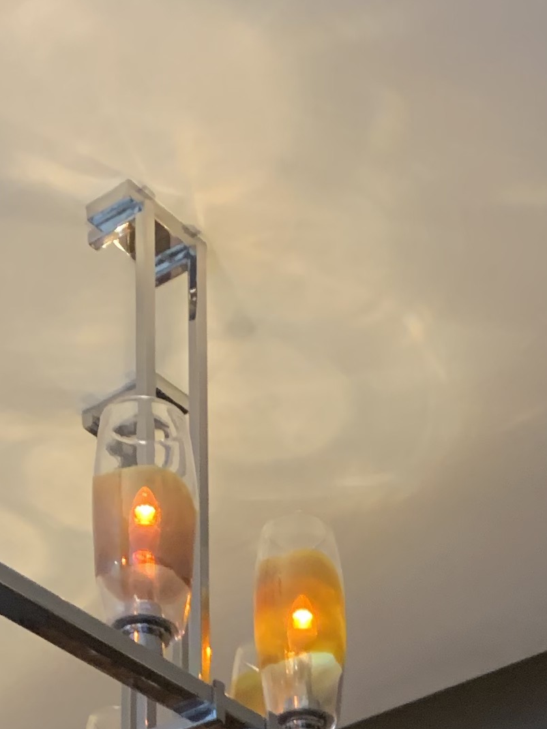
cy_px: 1339
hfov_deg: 15.0
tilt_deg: +10.8
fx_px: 2066
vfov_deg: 16.5
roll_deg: +0.9
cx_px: 387
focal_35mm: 98
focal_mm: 4.25
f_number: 1.8
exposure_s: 1/40
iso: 320
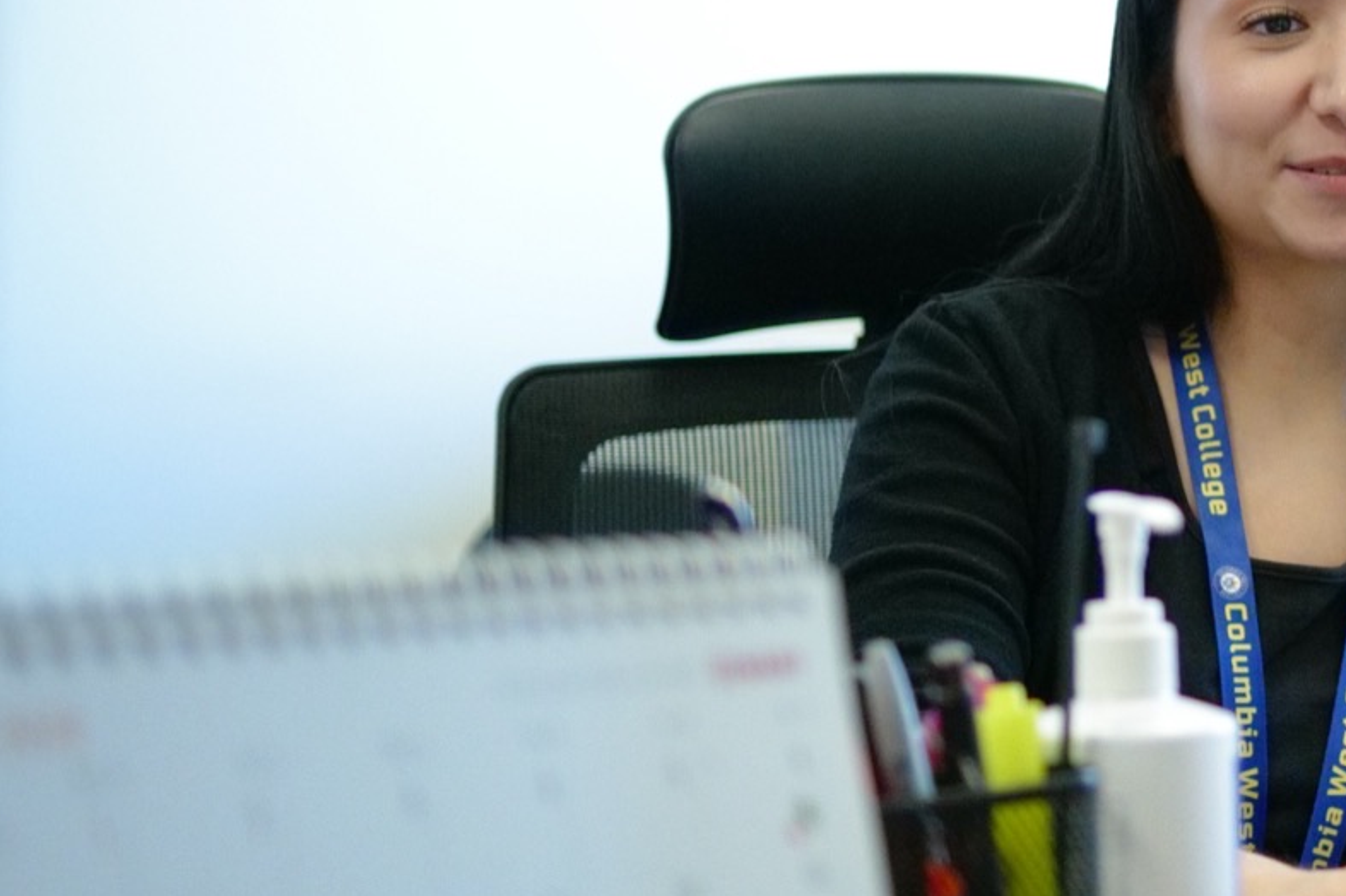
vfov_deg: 15.1
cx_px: 1656
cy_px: 45
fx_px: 3326
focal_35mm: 89
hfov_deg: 21.1
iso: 16000
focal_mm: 35
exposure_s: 1/1000
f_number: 2
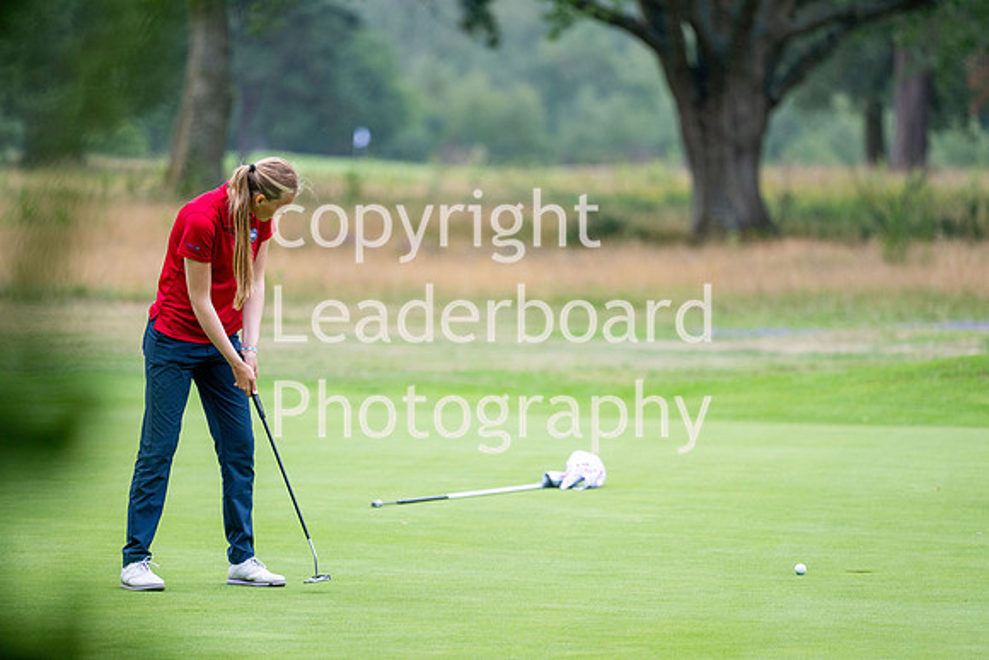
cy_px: 330
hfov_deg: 6.9
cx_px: 494
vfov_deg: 4.6
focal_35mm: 300
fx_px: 8243
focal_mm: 300
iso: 400
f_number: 4
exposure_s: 1/1600
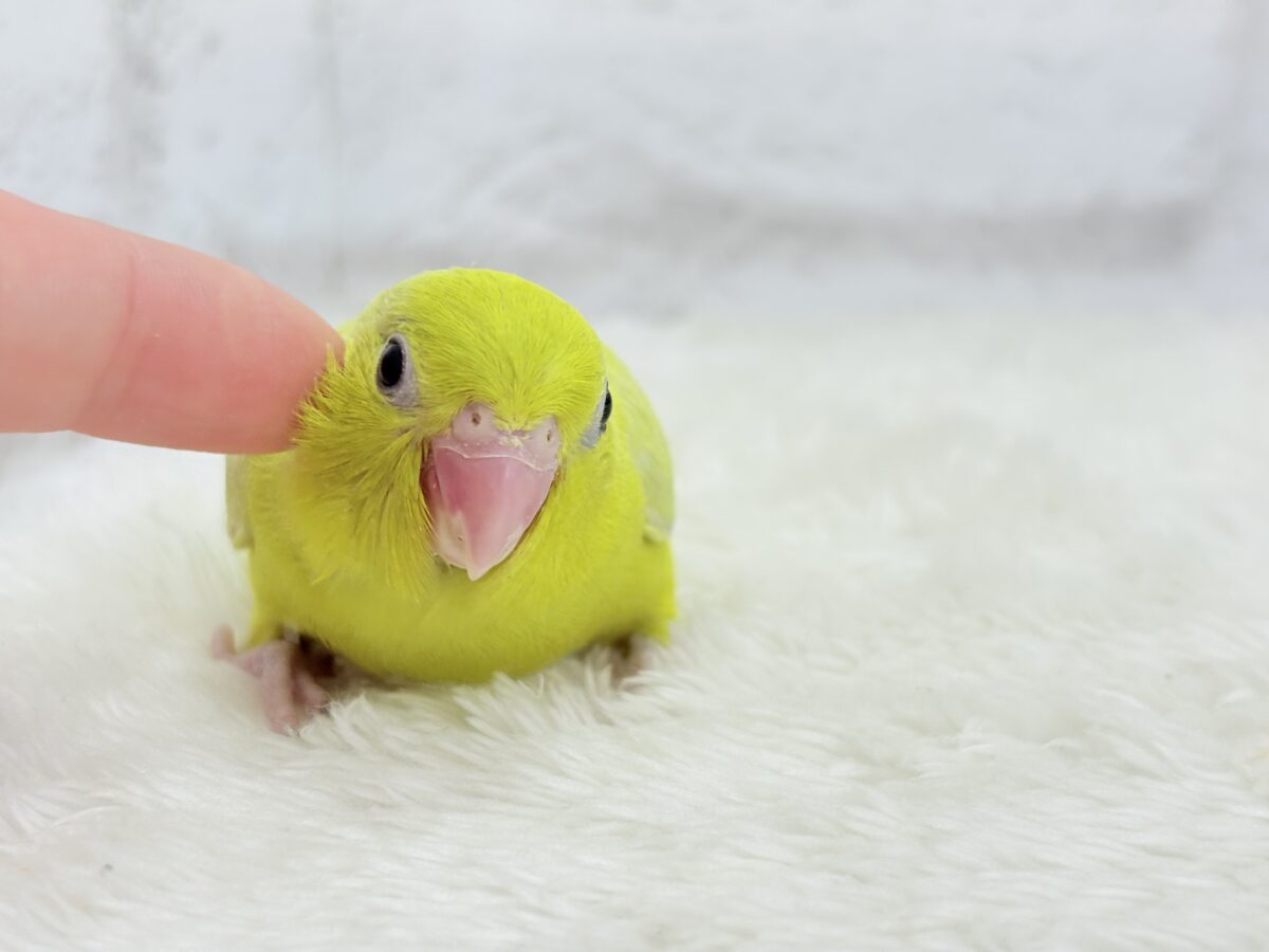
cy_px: 476
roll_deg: -0.1
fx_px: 1906
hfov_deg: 36.8
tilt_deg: -14.1
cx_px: 634
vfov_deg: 28.0
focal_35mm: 52
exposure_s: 1/100
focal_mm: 5.96
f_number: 1.6
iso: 50
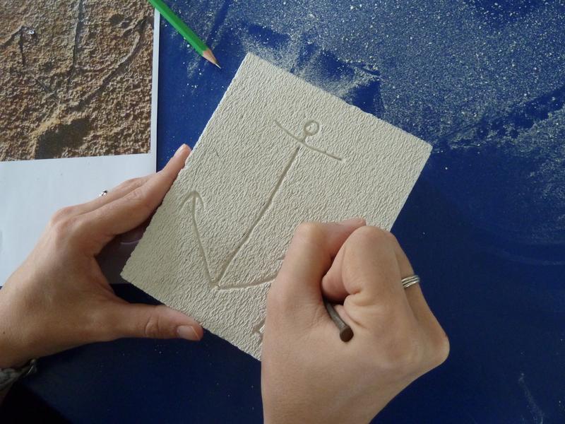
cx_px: 282
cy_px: 212
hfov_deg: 69.4
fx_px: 408
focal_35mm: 25
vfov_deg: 54.9
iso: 400
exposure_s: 1/6
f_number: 3.3
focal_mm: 4.1
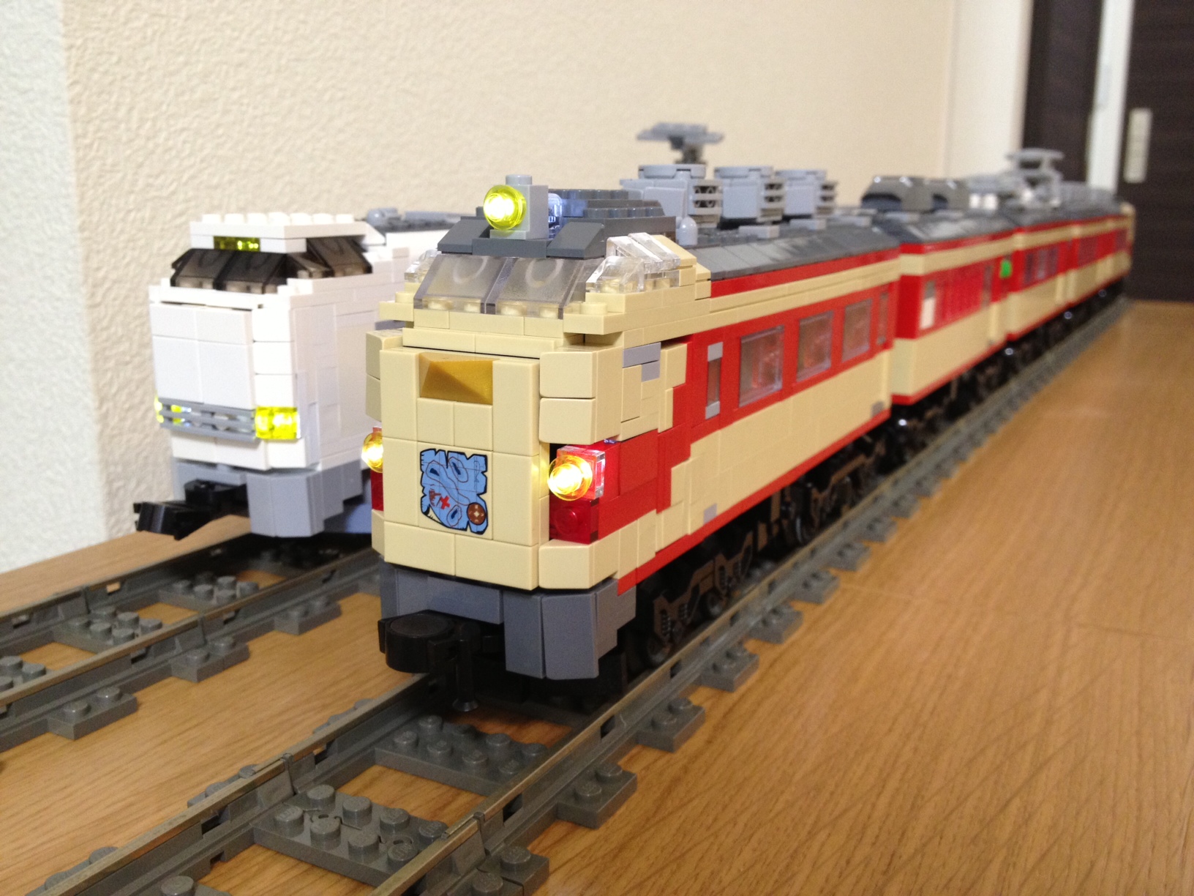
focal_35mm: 35
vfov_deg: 40.7
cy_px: 448
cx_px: 597
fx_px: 1207
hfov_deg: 52.6
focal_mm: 4.28
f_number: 2.4
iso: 160
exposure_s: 1/20
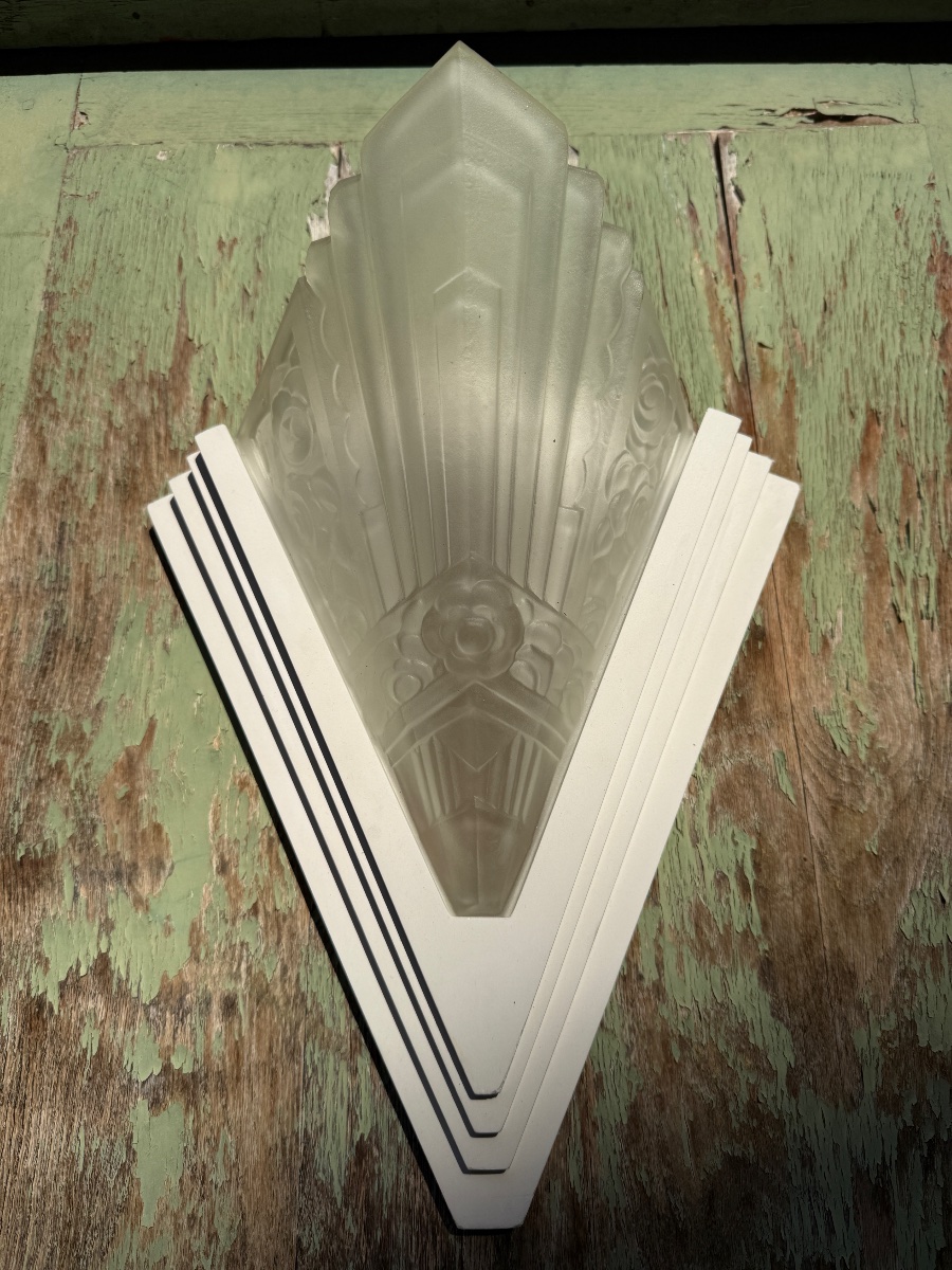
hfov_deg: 56.8
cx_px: 476
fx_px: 880
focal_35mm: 24
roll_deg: +0.3
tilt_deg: +20.9
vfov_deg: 71.6
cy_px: 635
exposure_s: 1/14286
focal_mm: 6.76
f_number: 1.78
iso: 80
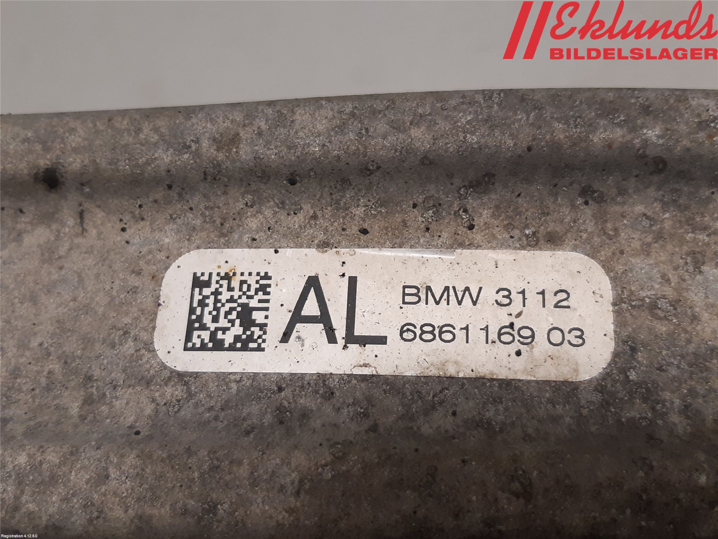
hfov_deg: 67.3
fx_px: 539
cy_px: 270
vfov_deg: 53.1
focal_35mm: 26
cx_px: 359
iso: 125
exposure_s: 1/50
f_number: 1.7
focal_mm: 3.93
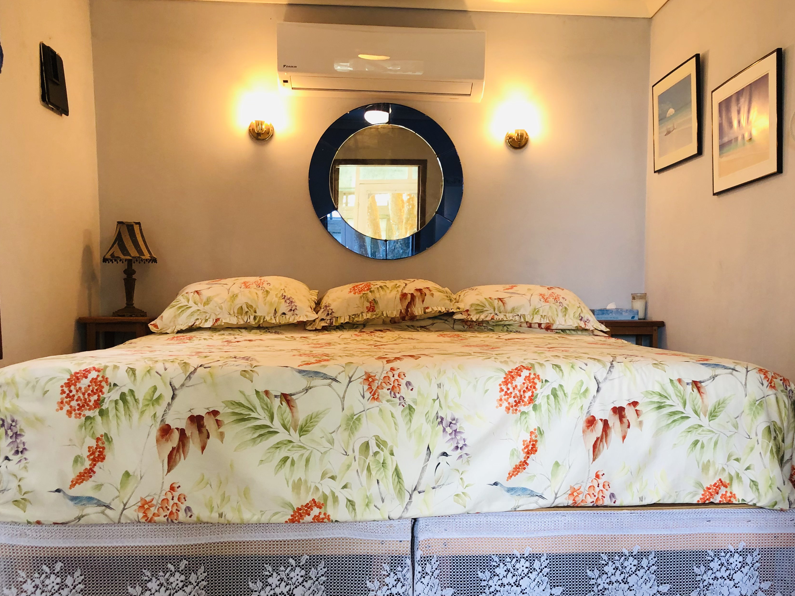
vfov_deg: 41.7
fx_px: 781
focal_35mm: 34
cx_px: 447
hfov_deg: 53.8
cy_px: 340
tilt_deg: -5.7
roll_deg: +0.3
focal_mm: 3.99
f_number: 1.8
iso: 32
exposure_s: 1/24
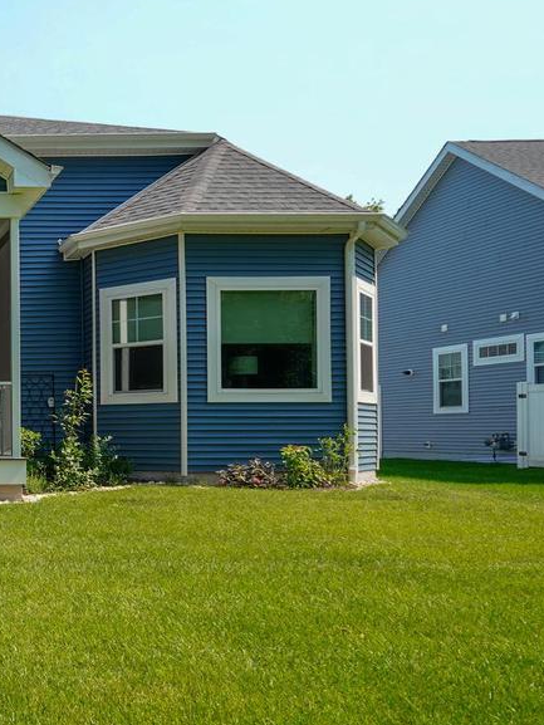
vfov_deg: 51.0
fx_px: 754
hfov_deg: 30.6
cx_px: -175
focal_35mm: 36
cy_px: 431
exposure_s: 1/160
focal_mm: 10
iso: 100
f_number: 6.3
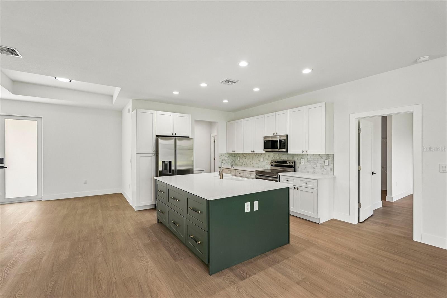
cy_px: 149
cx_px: 224
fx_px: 199
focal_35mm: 16
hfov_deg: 96.7
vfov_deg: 73.7
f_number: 8
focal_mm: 16
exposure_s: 1/50
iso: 400
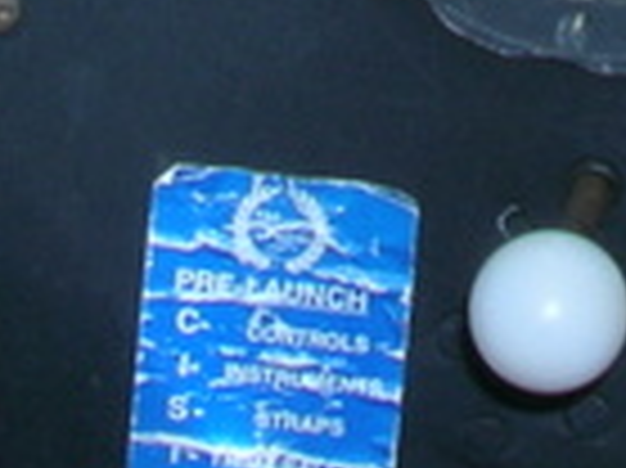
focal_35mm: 199
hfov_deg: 9.8
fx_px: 3596
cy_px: -824
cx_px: 698
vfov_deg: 6.9
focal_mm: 5.8
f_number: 5.6
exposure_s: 1/330
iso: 50
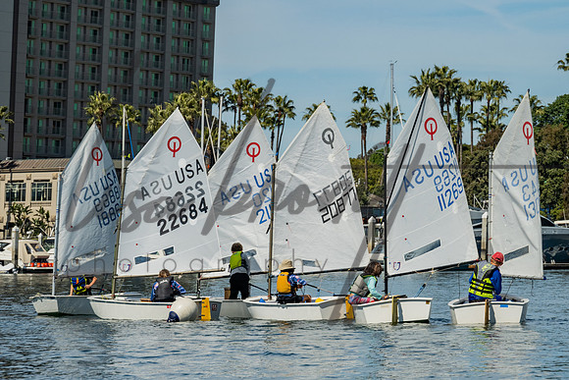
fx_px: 2569
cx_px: 332
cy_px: 164
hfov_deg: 12.6
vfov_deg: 8.5
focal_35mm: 163
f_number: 10
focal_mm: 125
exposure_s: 1/500
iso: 250
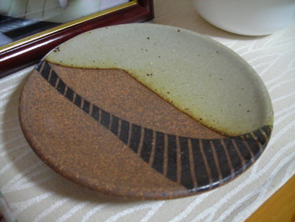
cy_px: 111
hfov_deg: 49.0
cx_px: 148
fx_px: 324
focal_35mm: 38
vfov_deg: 37.7
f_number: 3.2
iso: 200
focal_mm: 6.3
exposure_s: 1/8.4
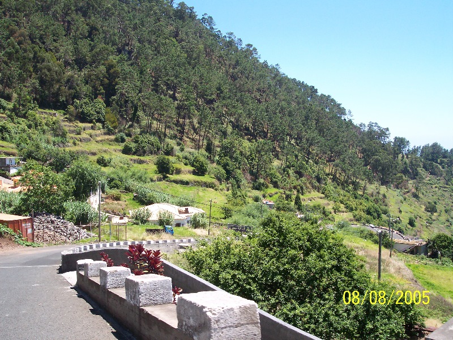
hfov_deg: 49.0
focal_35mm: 38
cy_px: 170
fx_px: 497
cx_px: 226
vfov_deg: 37.7
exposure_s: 1/350
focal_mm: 8
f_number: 4.8
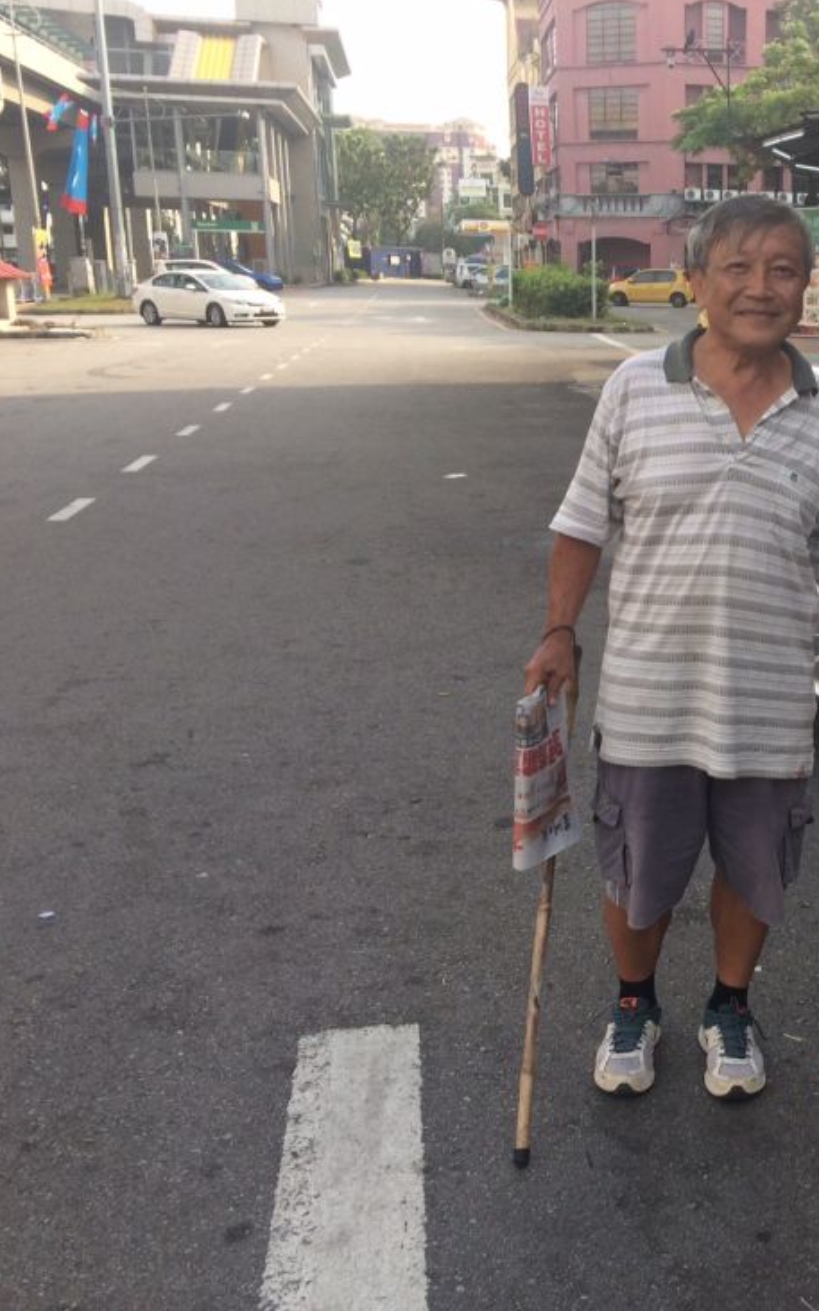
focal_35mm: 42
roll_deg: -1.9
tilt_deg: -10.4
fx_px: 1501
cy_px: 664
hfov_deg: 28.6
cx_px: 819
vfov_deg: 47.2
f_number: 2.2
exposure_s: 1/471
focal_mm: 4.15
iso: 32
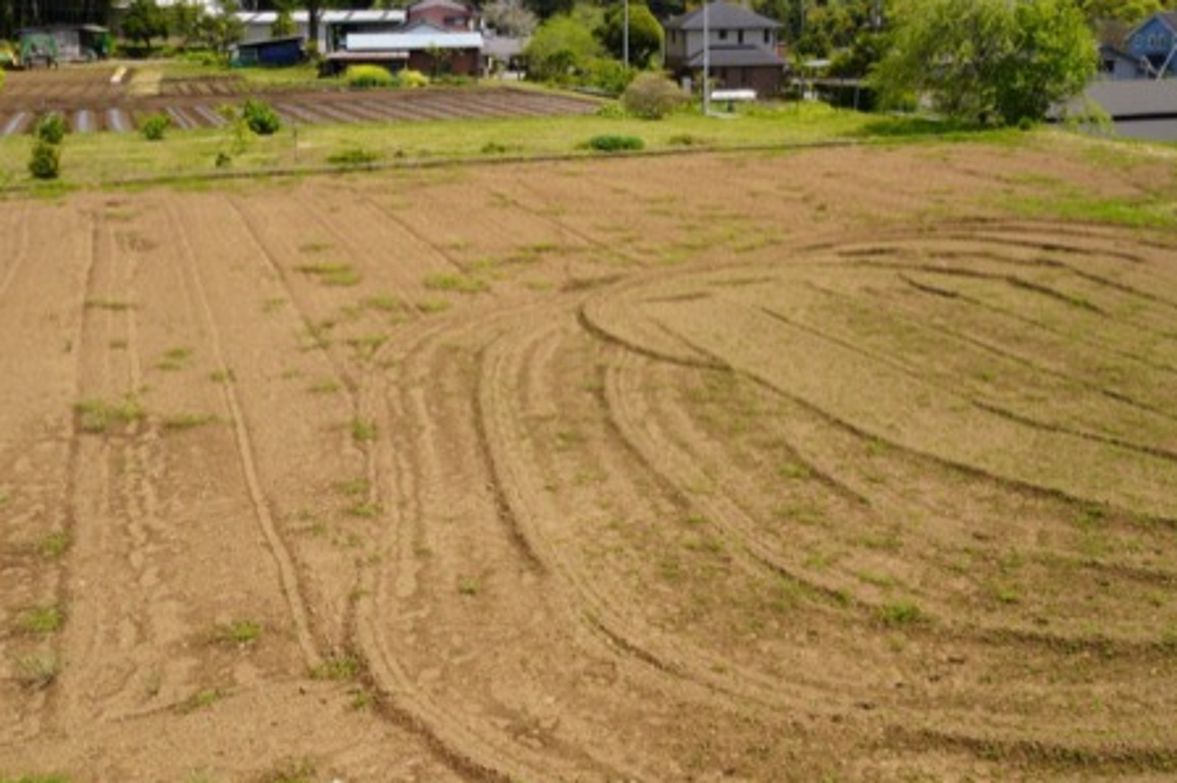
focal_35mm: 40
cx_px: 565
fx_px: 1307
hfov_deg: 48.5
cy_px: 318
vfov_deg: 33.3
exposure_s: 1/160
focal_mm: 28
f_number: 10
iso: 100
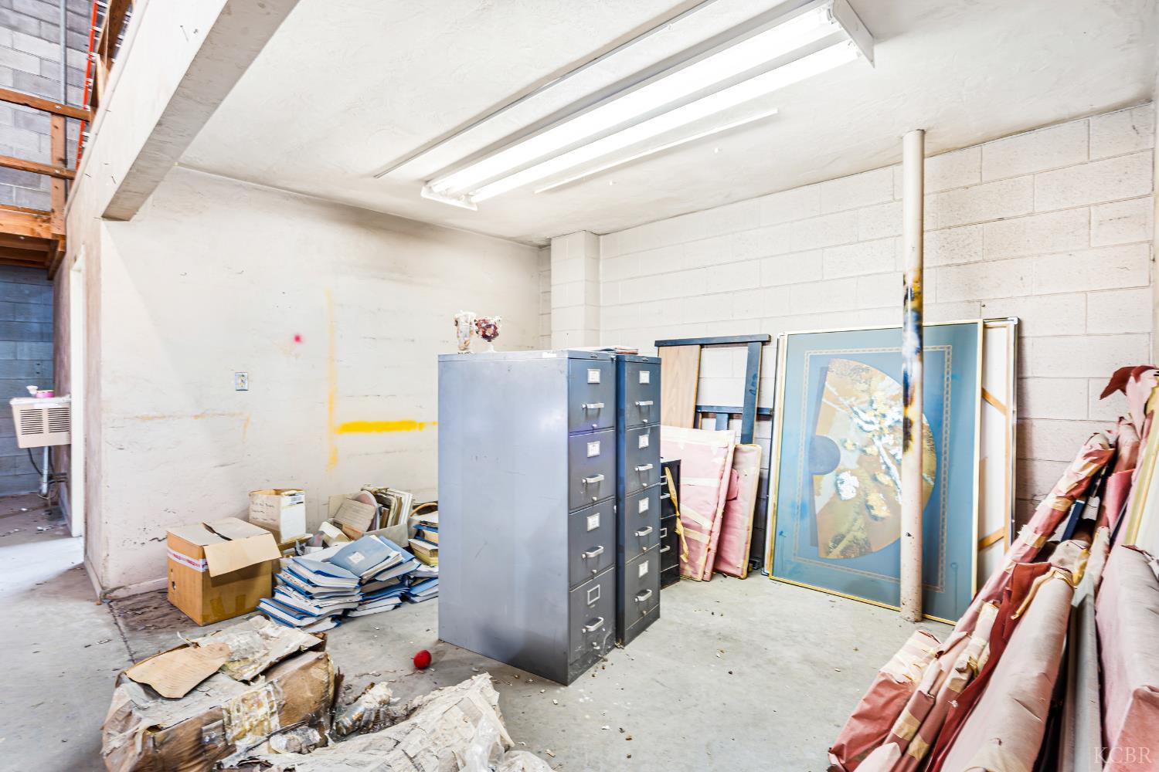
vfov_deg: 73.7
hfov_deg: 96.7
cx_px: 580
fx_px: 515
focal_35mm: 16
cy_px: 386
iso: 640
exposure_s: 5
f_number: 11
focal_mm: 16
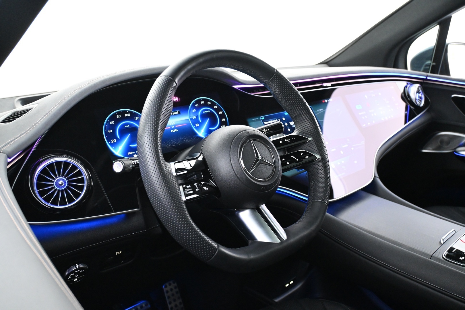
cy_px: 155
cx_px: 232
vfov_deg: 41.7
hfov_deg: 59.5
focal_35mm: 32
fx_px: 407
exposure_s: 1/20
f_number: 4
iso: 4000
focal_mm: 21
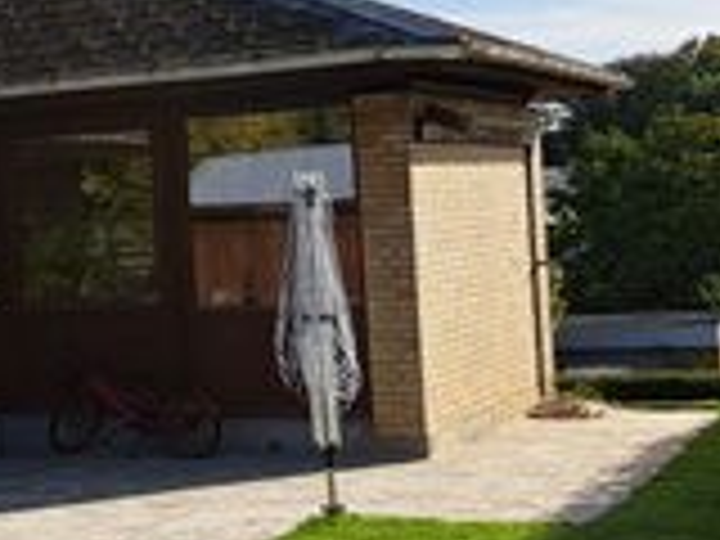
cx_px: -621
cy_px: 248
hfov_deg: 17.3
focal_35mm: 90
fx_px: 1872
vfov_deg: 16.4
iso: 50
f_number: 1.8
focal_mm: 5.23
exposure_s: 1/1287
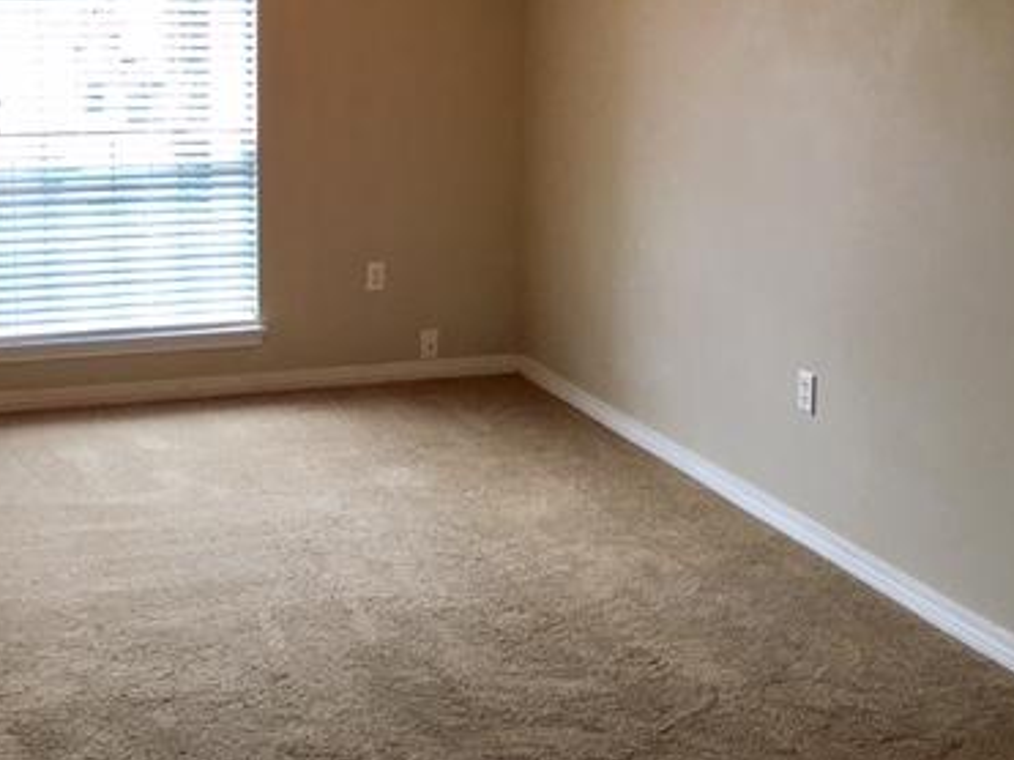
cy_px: 205
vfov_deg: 28.7
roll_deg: -0.1
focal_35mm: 50
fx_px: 1464
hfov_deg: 37.6
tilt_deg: -7.6
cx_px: 306
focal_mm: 4.15
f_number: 2.2
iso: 32
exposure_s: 1/30
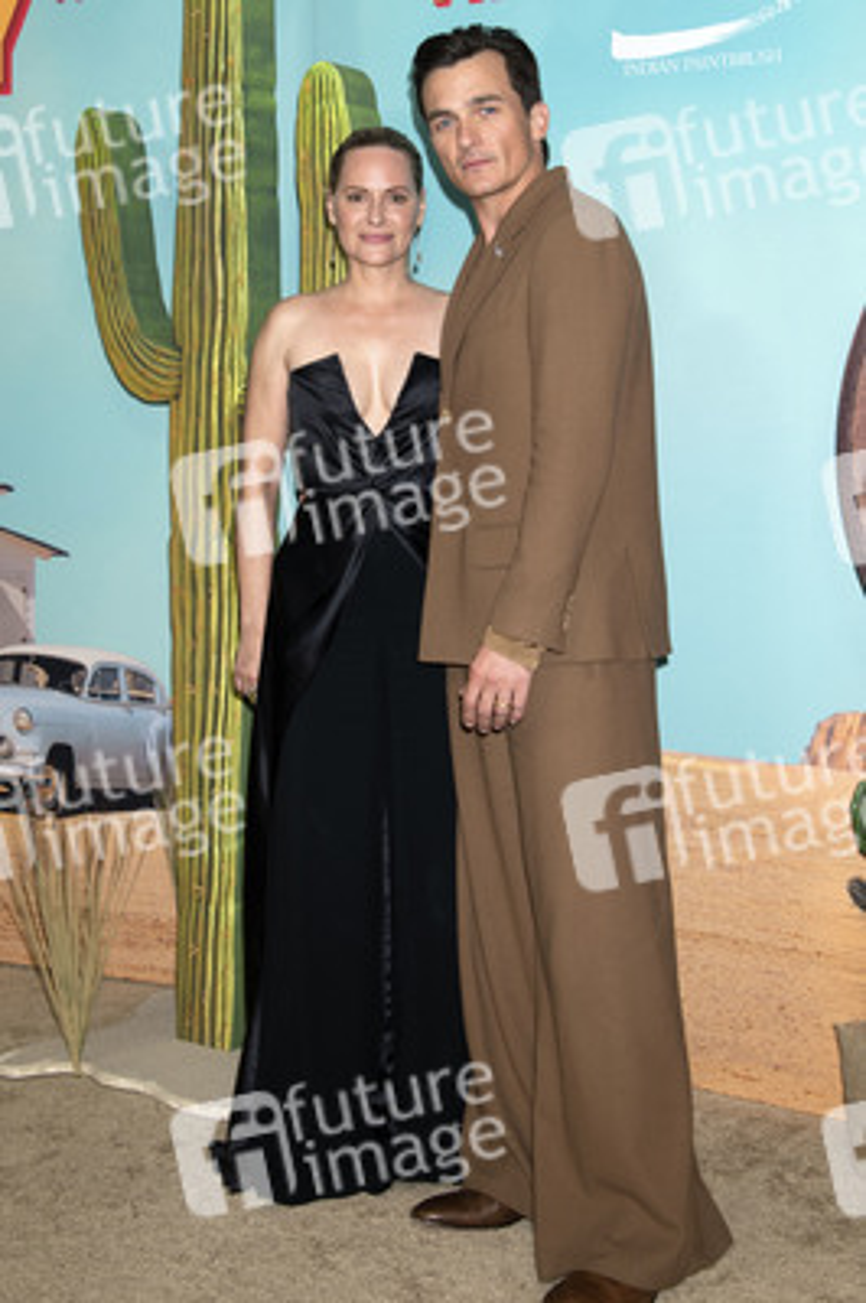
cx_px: 433
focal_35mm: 44
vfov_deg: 44.5
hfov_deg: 30.5
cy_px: 652
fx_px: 1590
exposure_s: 1/200
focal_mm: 44
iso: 400
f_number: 5.6
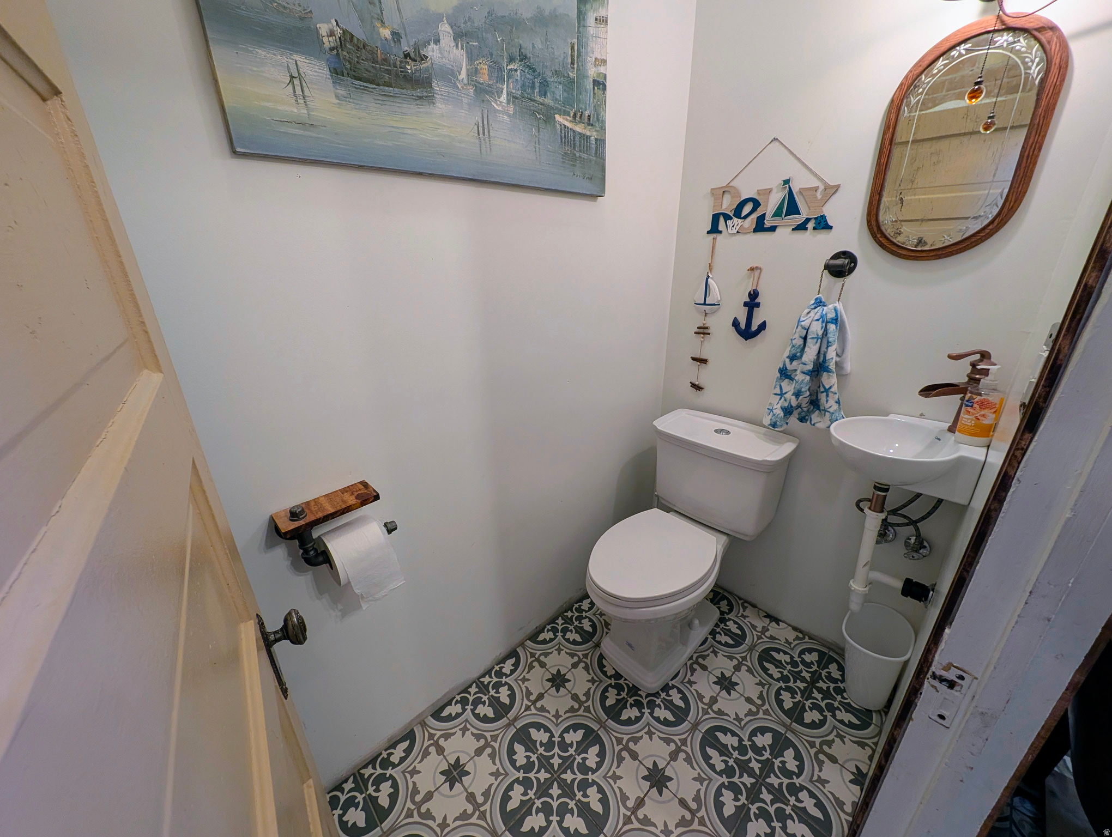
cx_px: 556
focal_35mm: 12
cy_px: 418
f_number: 1.95
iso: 135
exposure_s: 1/40
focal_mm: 2.23
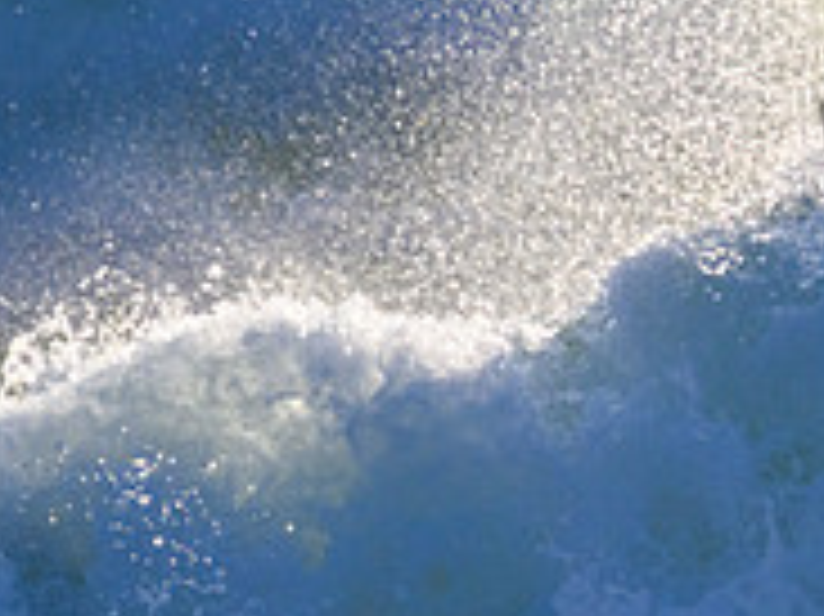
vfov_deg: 0.6
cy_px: 133
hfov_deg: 0.8
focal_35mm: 2441
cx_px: 1283
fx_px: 58068
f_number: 11
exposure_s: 1/2000
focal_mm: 800
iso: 1000
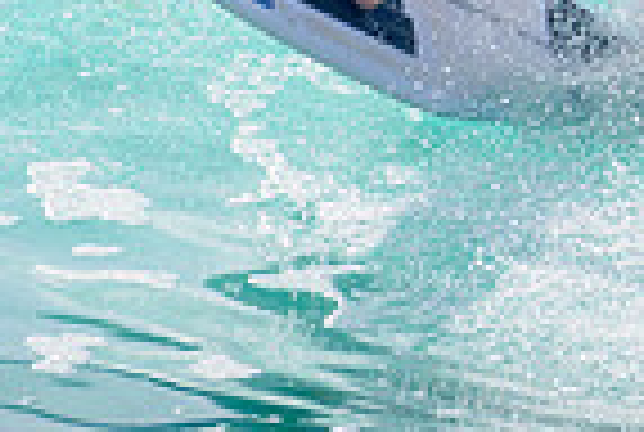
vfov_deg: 0.6
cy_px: -303
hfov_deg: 0.8
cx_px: 600
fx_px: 44493
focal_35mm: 2482
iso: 125
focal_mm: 500
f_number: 5.6
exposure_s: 1/2000
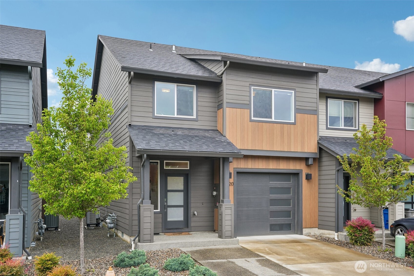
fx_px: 402
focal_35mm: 35
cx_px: 207
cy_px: 138
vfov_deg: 37.8
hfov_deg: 54.4
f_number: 8
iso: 100
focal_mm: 35
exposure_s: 1/30
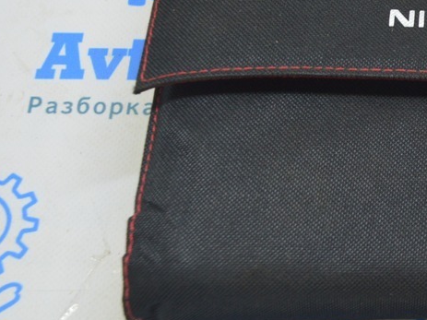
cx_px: 449
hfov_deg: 21.7
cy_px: 136
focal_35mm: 86
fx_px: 1061
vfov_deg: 17.1
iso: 400
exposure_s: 1/20
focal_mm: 27
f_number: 5.6
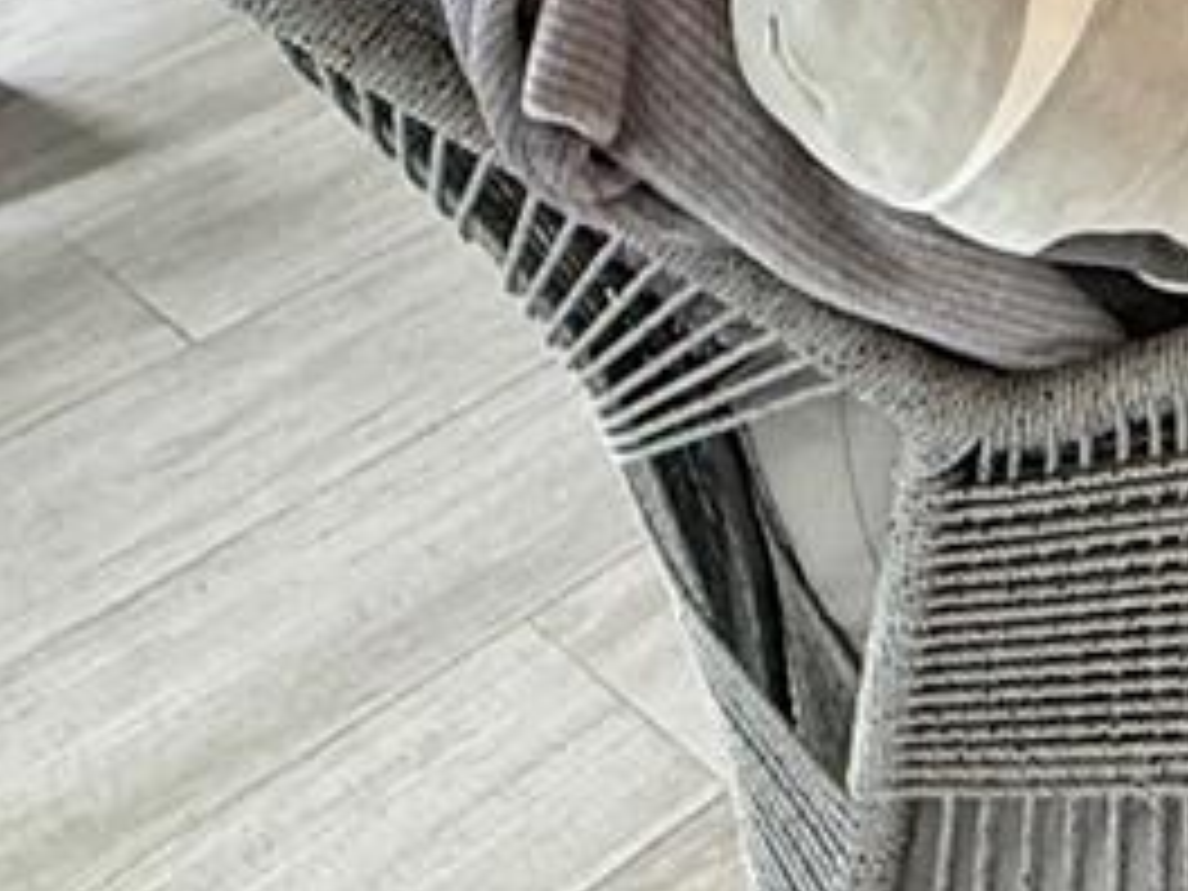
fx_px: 2917
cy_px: -1076
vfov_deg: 13.7
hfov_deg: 19.2
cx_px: 1935
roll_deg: -1.1
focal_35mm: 85
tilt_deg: -9.2
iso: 320
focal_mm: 2.22
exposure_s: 1/60
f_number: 2.2
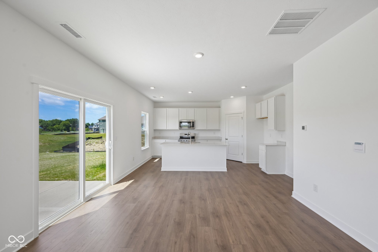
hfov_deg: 104.3
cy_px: 126
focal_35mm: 14
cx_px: 189
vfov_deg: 81.2
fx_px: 147
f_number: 8
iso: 100
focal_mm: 14
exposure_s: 1/80
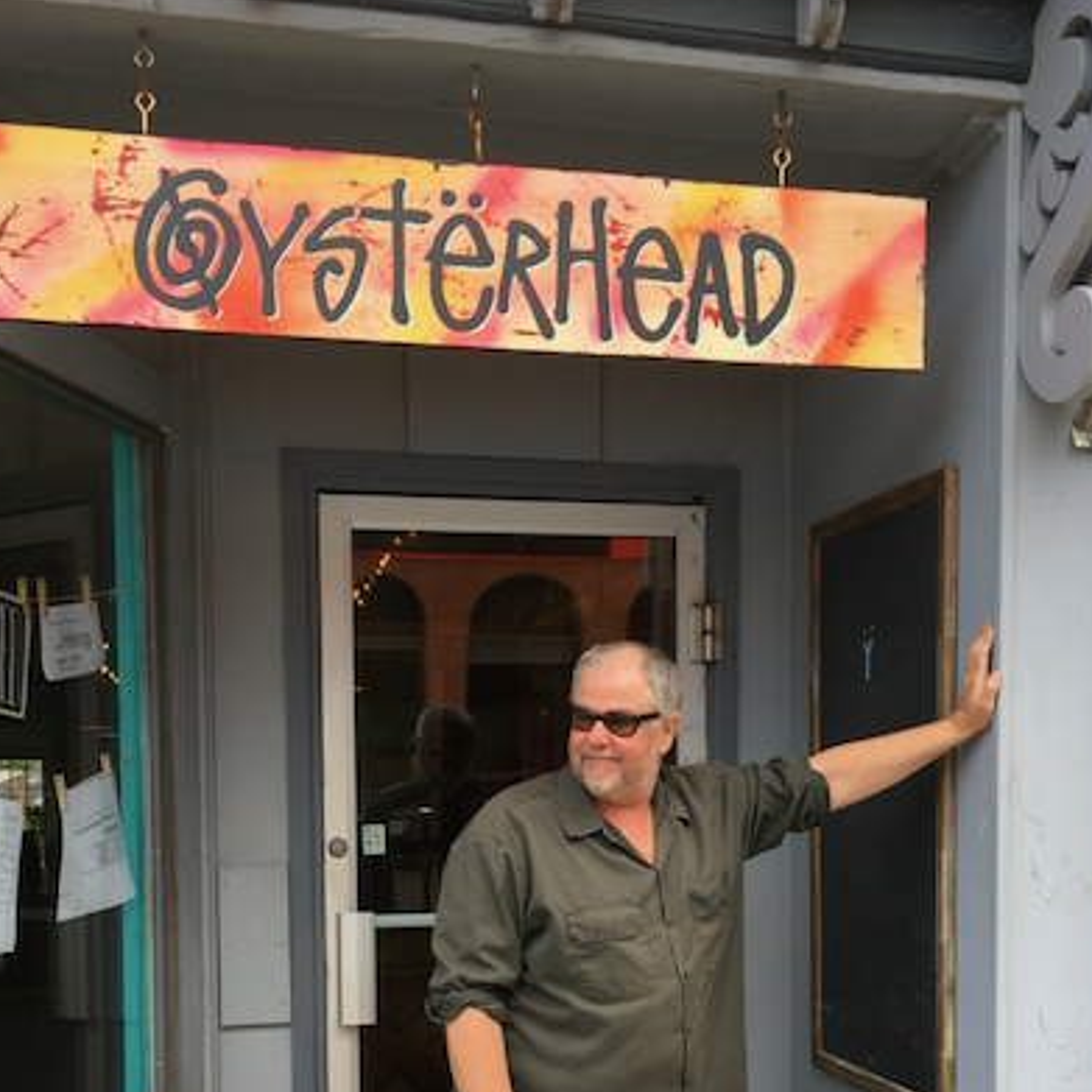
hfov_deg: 40.0
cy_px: 849
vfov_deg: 38.7
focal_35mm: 42
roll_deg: -0.4
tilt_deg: -3.3
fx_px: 1499
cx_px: 581
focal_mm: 4.15
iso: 25
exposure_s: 1/232
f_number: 2.2
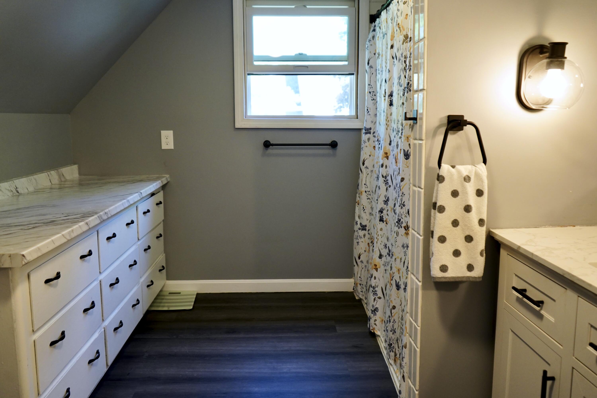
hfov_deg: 65.5
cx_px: 298
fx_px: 464
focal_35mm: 28
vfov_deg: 46.4
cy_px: 199
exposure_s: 1/160
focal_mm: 28
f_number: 4
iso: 1600
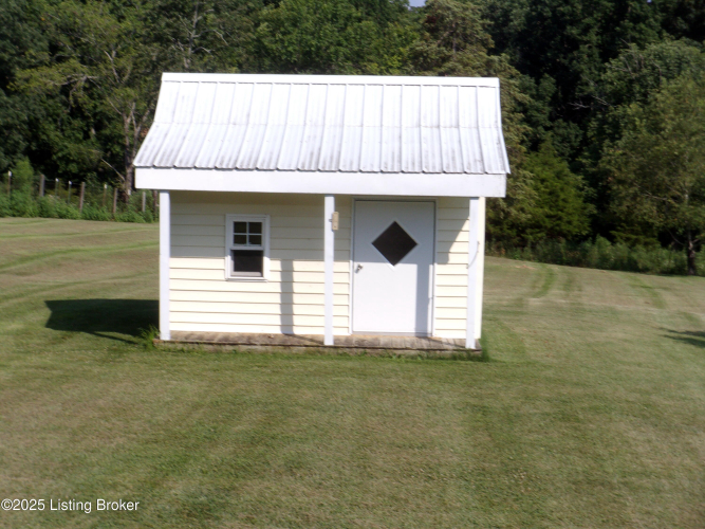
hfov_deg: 25.0
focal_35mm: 78
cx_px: 352
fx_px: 1588
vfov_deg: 18.9
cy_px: 264
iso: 80
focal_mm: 14
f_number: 14.3
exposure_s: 1/75
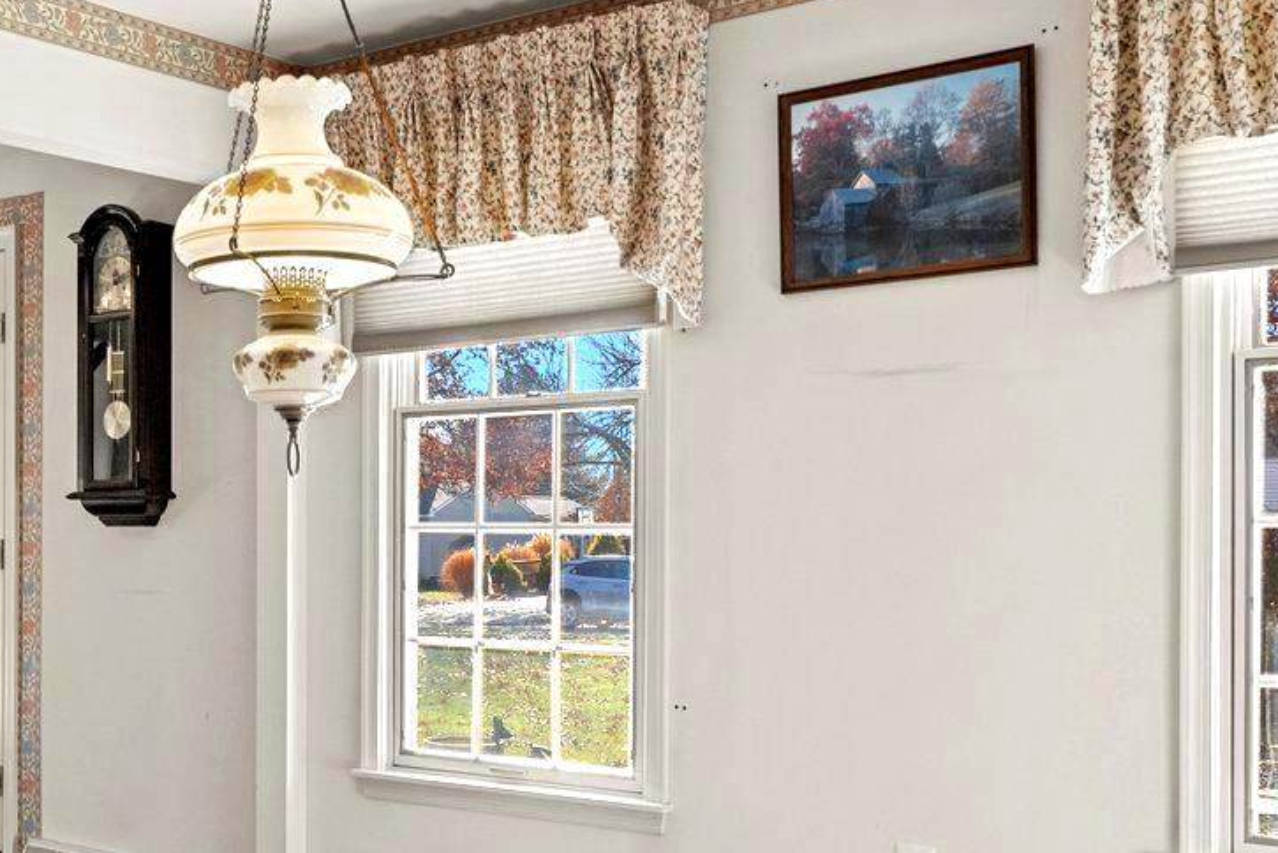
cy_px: 575
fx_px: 1705
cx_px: 241
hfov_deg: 39.4
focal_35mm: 48
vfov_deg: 27.9
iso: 500
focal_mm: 17
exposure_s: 1/40
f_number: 8
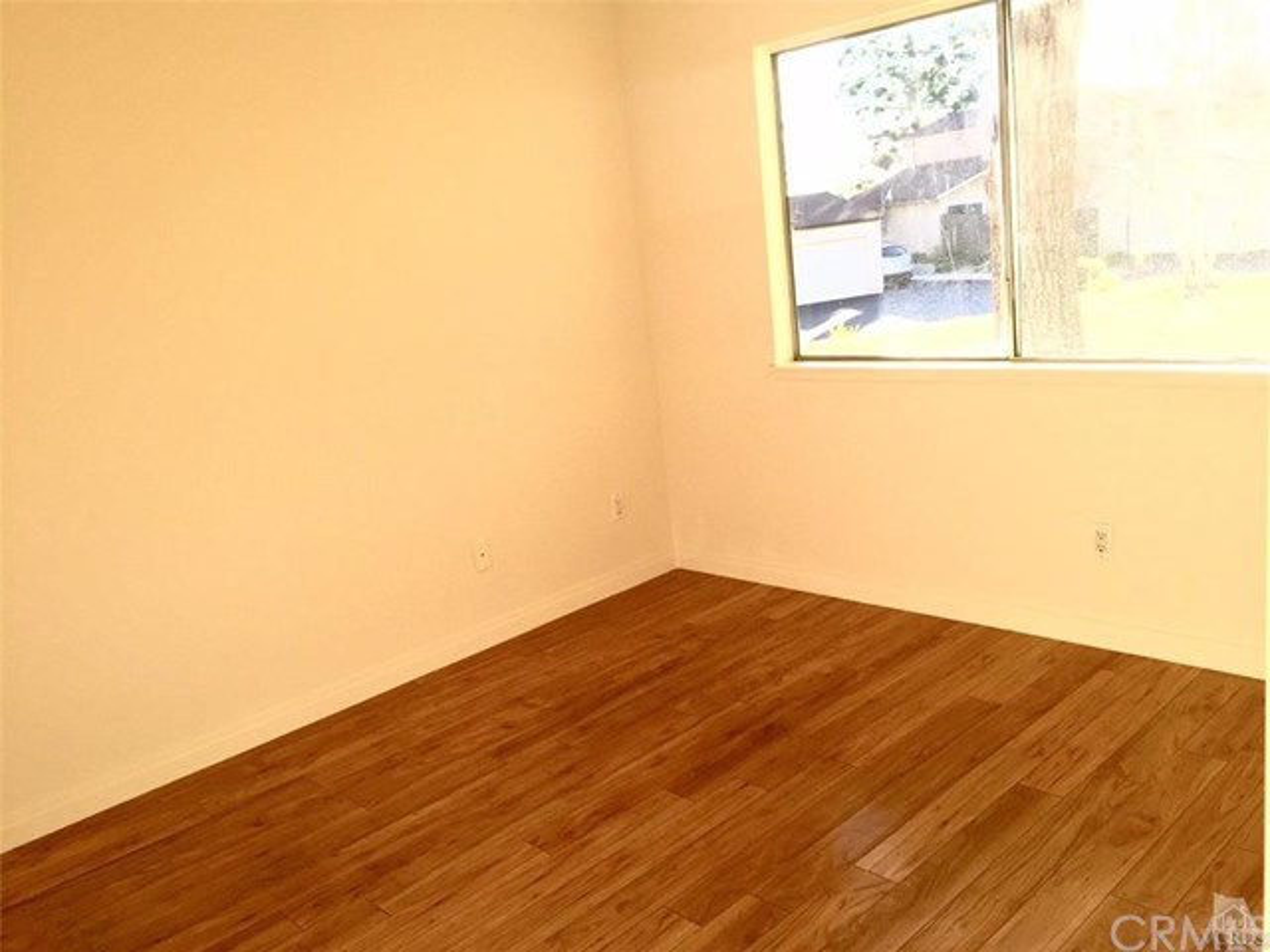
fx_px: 1064
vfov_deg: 48.2
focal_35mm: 29
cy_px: 476
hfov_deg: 61.7
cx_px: 635
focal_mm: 4.15
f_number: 2.2
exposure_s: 1/295
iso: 32
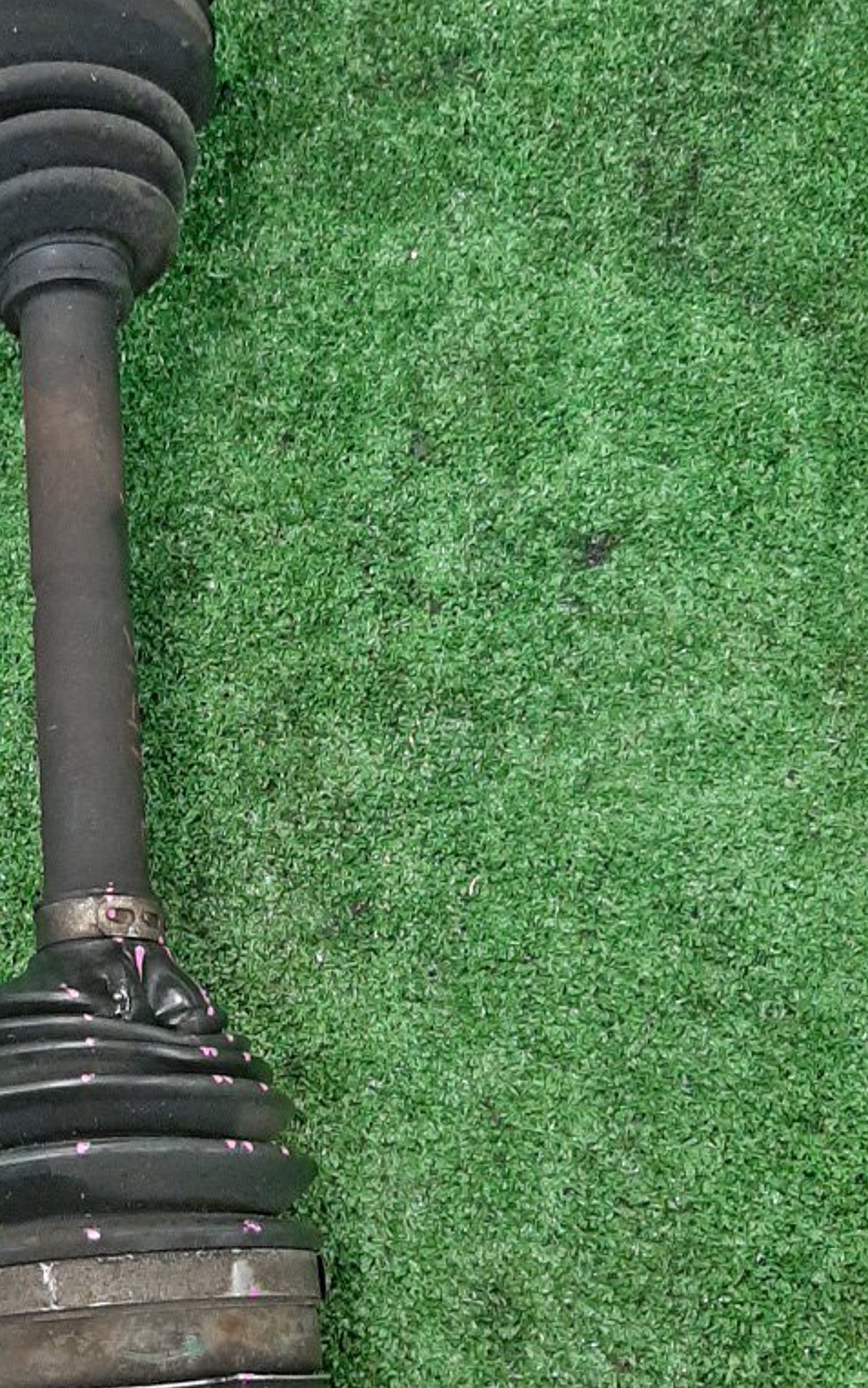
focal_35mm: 52
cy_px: 722
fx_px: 1968
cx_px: 11
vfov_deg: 38.9
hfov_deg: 23.9
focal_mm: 3.93
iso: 242
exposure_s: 1/50
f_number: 1.7
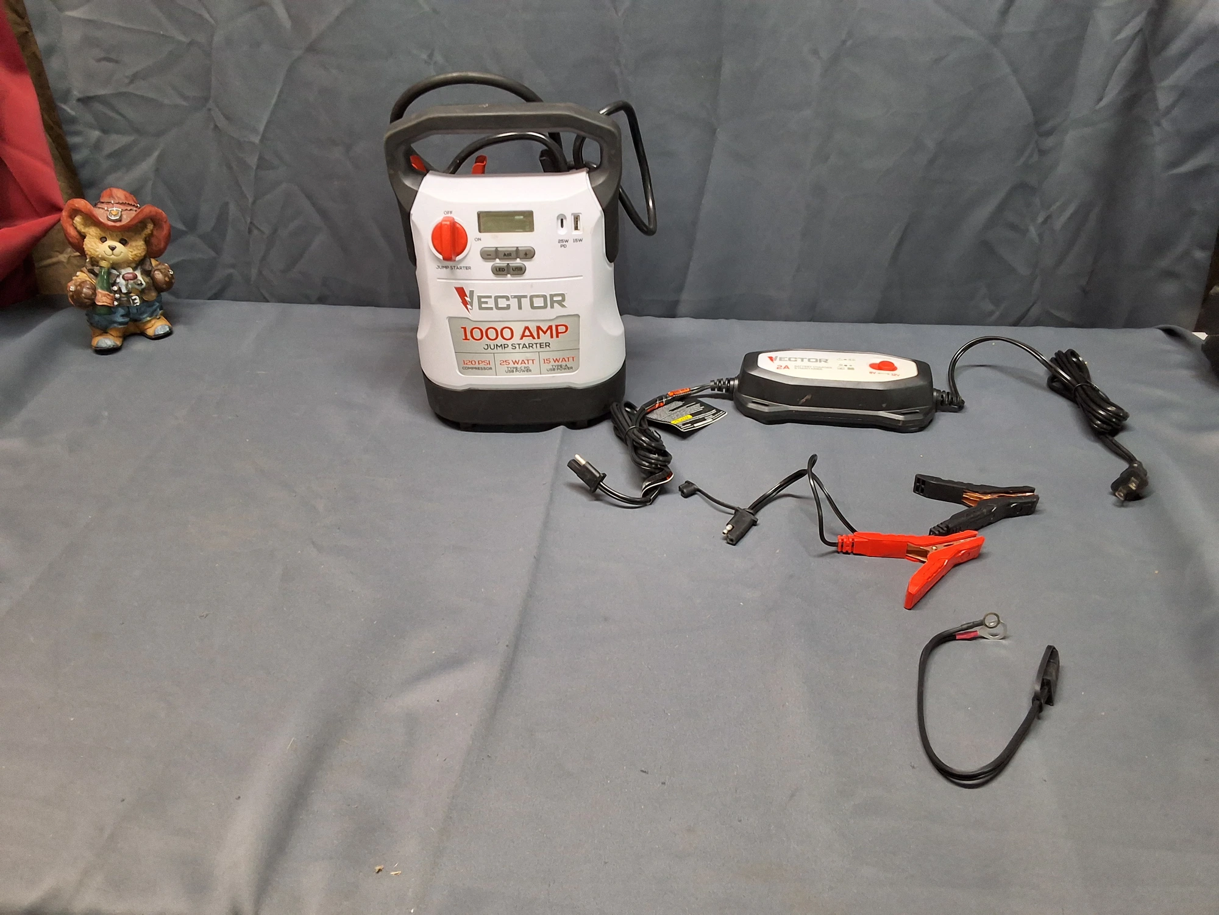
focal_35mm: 28
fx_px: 986
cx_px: 610
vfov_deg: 49.7
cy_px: 458
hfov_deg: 63.4
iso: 200
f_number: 1.9
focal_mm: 2.91
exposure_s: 1/30
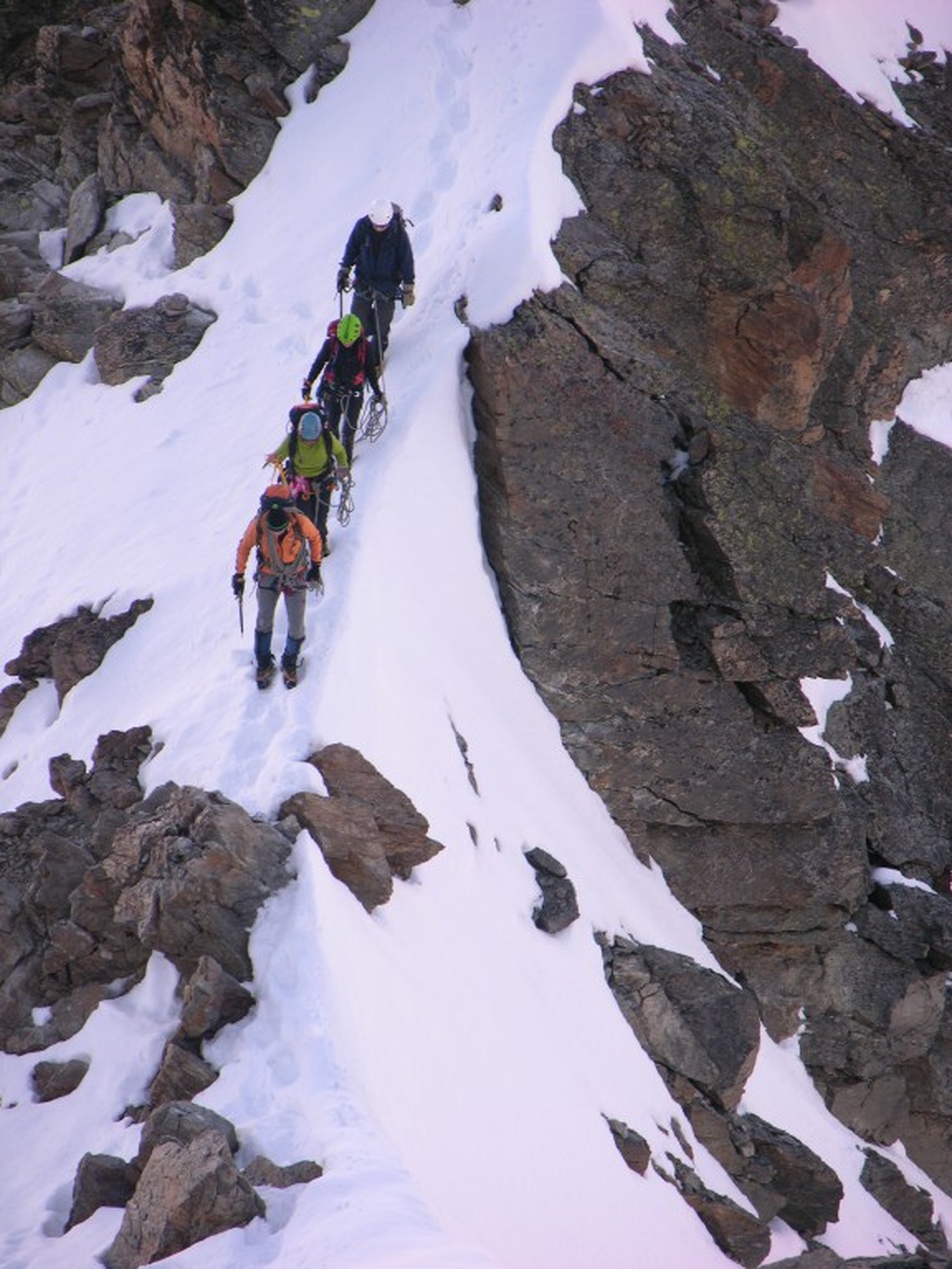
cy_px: 634
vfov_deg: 7.1
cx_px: 476
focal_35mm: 280
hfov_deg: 5.3
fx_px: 10267
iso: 50
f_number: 4.2
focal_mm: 71.2
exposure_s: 1/126
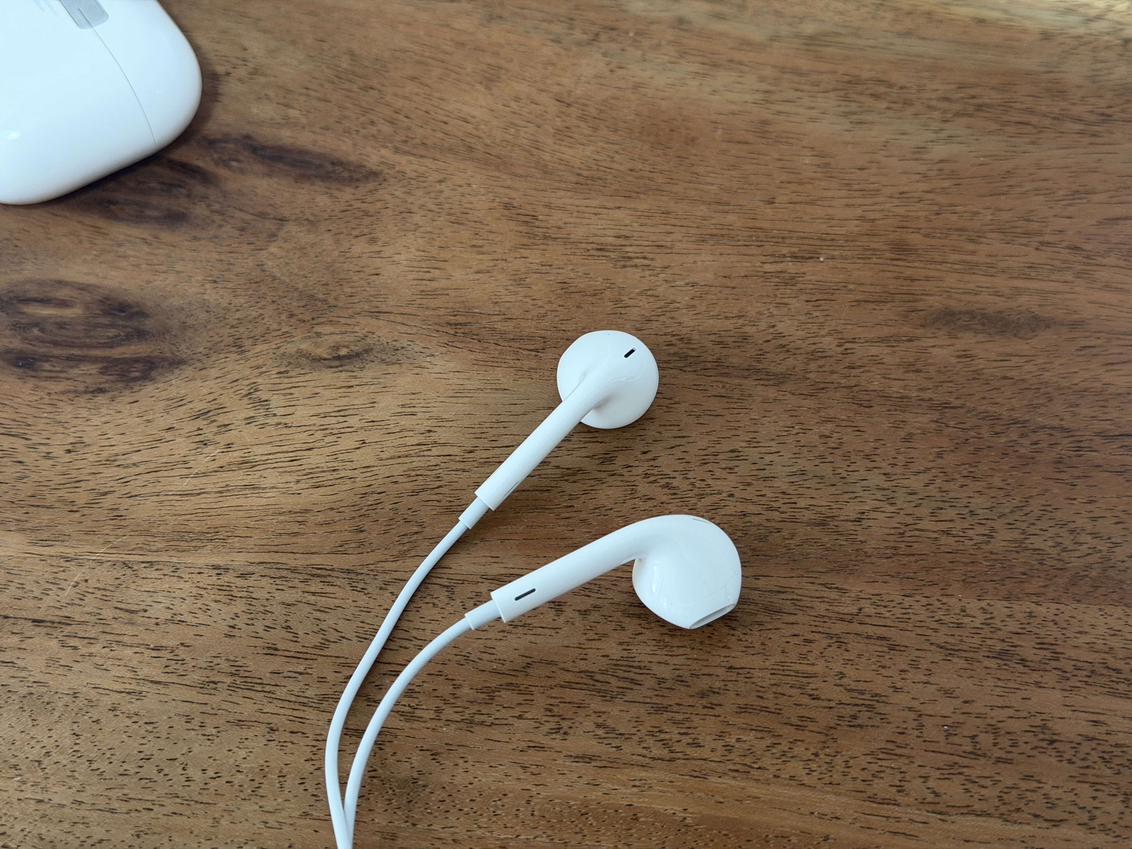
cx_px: 566
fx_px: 1570
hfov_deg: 39.7
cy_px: 424
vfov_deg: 30.3
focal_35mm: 48
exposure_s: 1/58
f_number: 1.78
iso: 250
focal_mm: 6.76
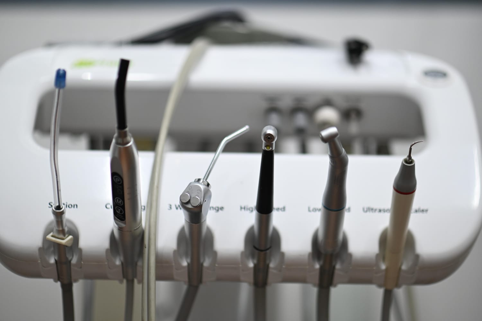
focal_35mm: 85
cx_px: 241
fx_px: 1138
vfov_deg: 16.1
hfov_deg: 23.9
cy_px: 160
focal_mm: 85
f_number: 1.8
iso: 800
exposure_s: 1/250
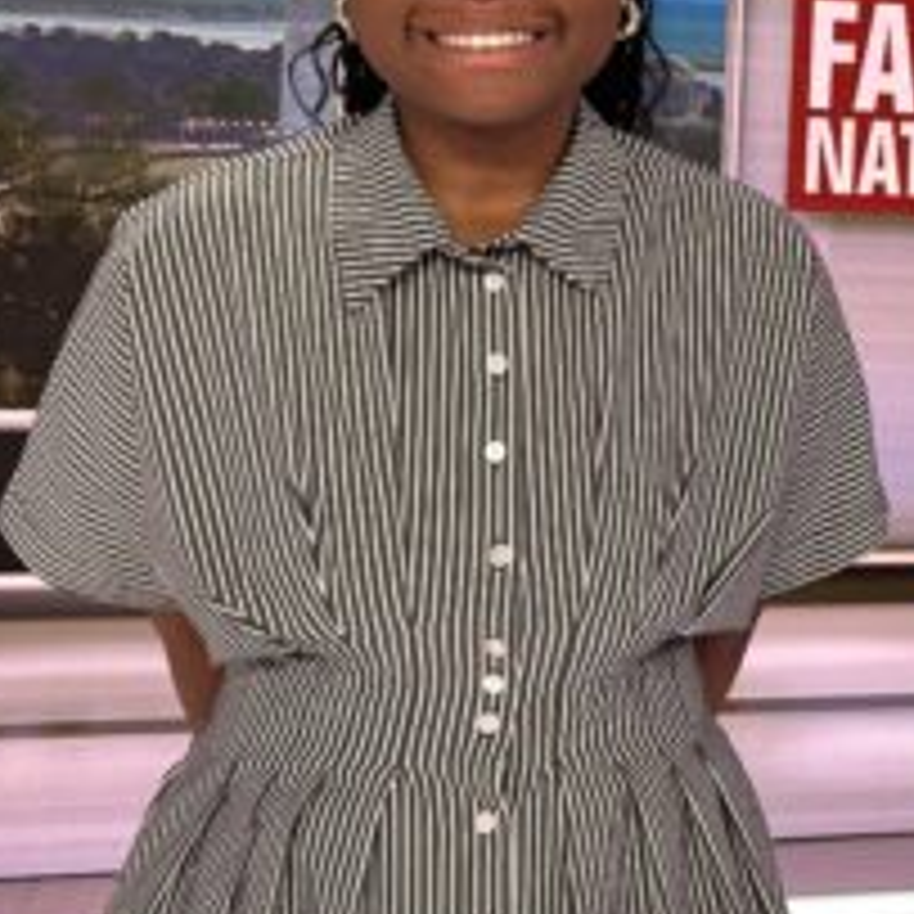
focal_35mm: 60
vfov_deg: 28.1
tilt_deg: -2.9
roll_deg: -2.5
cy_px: 214
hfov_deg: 27.3
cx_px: 871
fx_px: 1792
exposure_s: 1/117
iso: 80
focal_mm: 5.7
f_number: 1.5
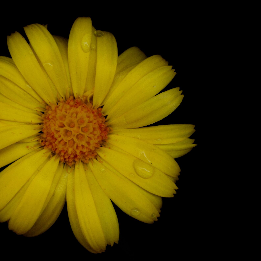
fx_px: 1729
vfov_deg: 8.6
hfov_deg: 8.6
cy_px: 130
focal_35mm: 203
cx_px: 84
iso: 800
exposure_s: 1/400
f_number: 14
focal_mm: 105
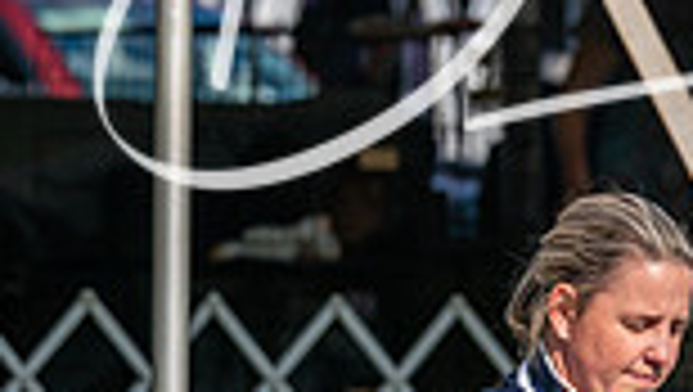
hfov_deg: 3.2
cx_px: 853
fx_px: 12416
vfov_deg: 1.8
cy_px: 284
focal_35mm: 675
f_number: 4.5
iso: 100
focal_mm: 147
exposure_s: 1/1250
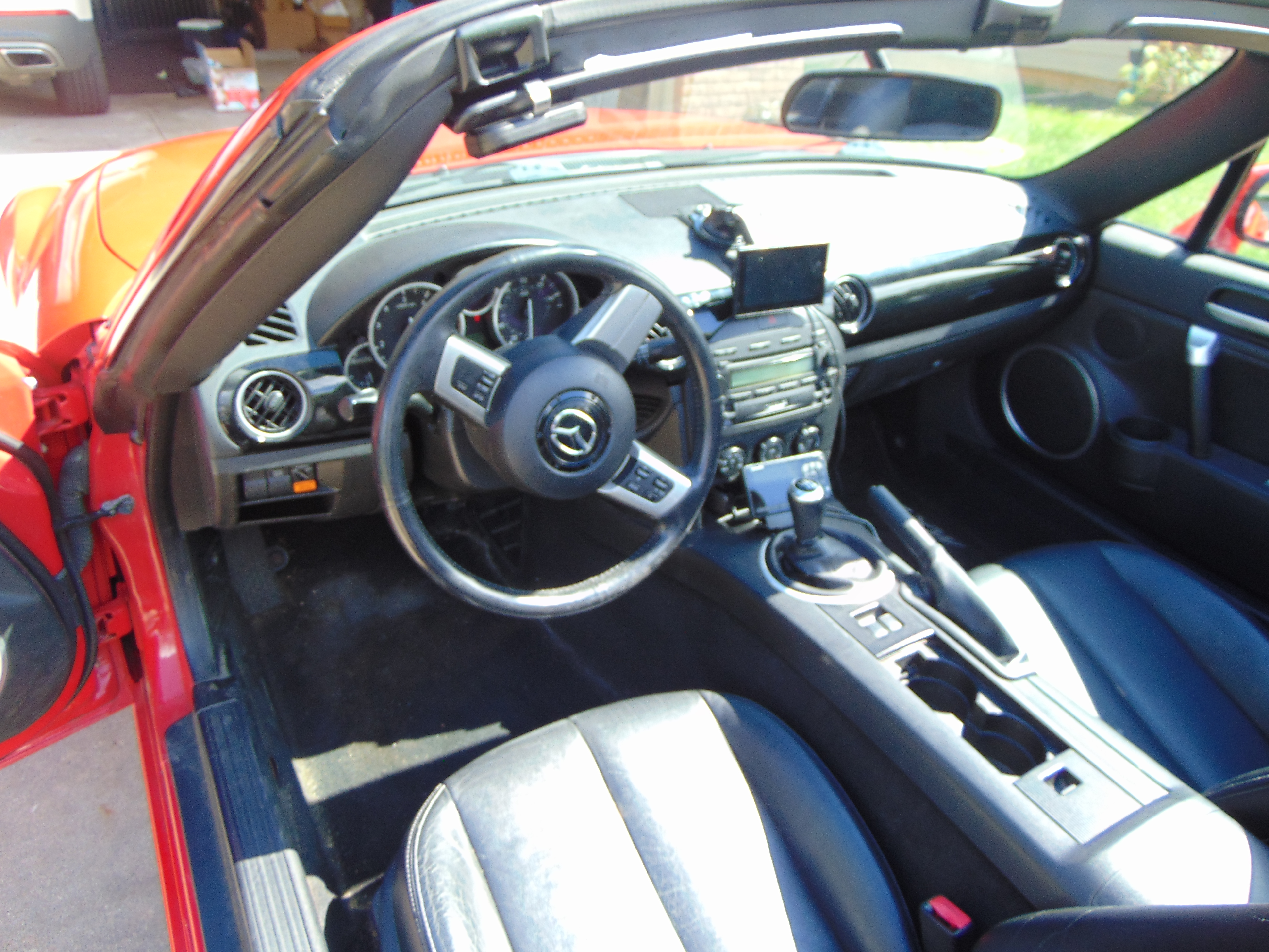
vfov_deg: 54.9
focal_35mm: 25
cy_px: 476
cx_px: 634
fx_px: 916
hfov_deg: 69.4
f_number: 3
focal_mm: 4.5
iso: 80
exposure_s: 1/125
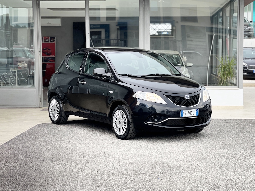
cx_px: 128
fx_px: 471
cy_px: 96
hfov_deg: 30.3
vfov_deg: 22.9
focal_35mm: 64
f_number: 2.2
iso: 40
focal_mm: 7.5
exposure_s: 1/121
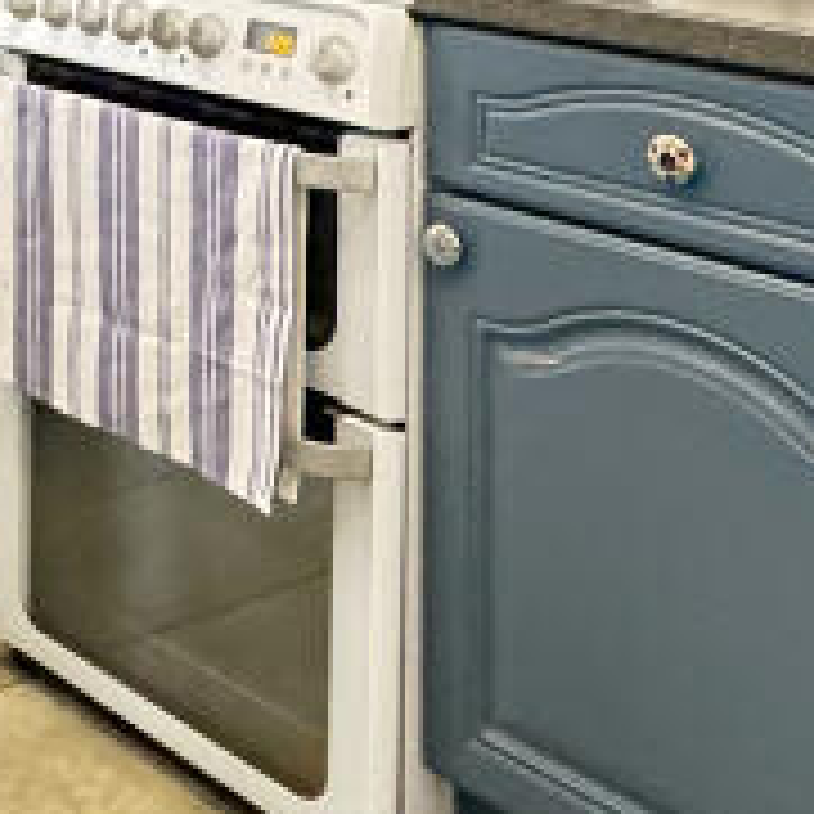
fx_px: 1862
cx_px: -243
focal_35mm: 70
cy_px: -234
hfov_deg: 22.1
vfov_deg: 22.2
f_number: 2.2
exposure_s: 1/60
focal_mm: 2.2
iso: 1000
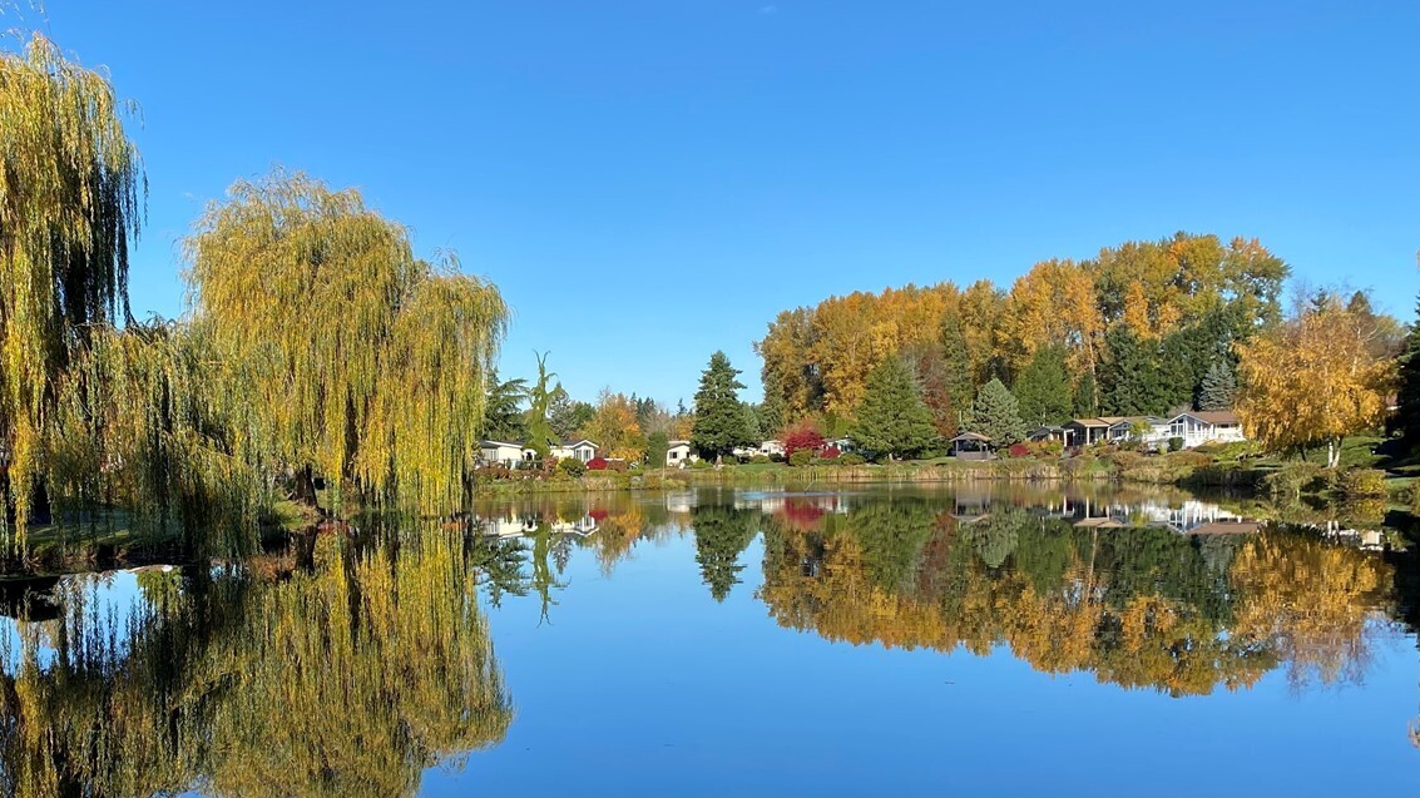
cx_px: 434
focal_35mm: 40
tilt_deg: -2.9
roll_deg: +0.0
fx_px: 1506
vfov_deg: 29.4
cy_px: 555
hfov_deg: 49.3
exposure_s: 1/2028
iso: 32
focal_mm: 4.25
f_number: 1.8
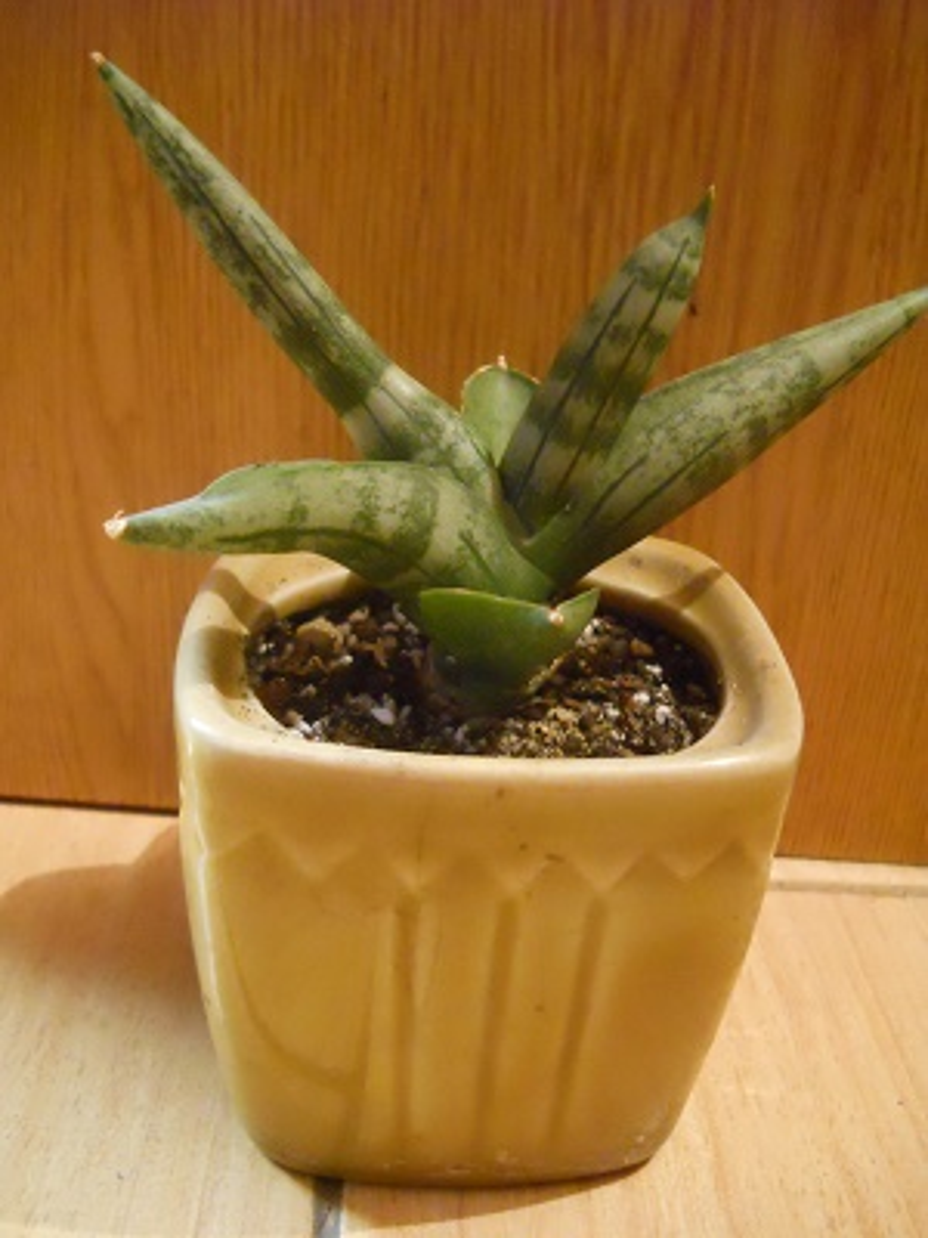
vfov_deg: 45.8
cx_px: 464
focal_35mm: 41
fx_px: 1466
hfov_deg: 35.1
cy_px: 619
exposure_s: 1/5
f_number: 3.1
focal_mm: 6.72
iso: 800
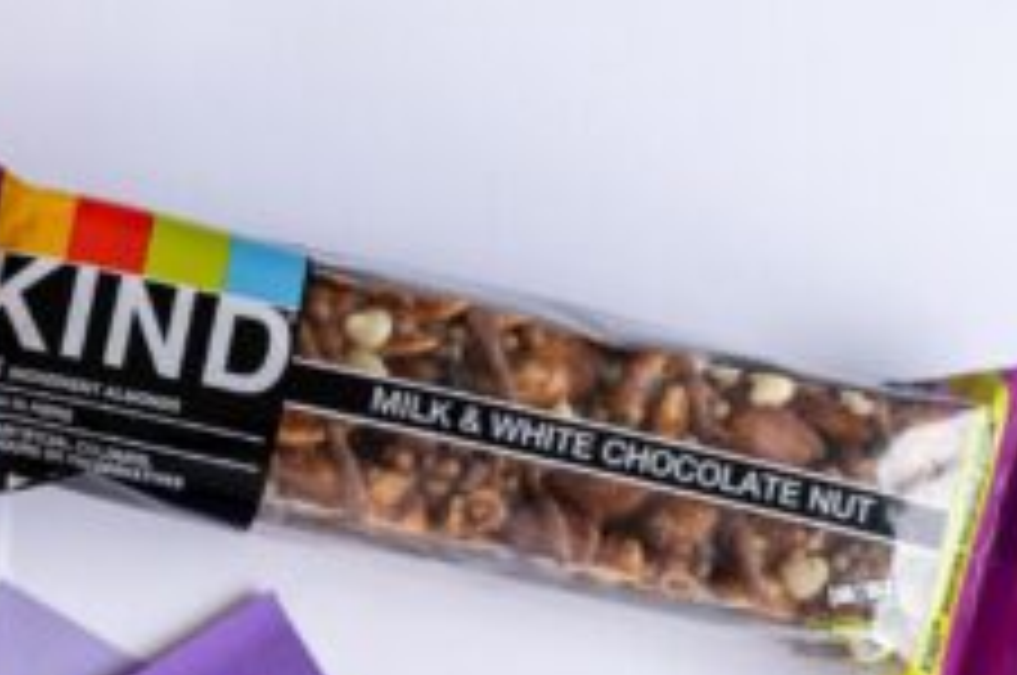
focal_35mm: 109
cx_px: -220
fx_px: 3075
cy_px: 567
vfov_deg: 12.5
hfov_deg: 17.8
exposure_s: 1/100
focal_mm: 41
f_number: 2.8
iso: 125
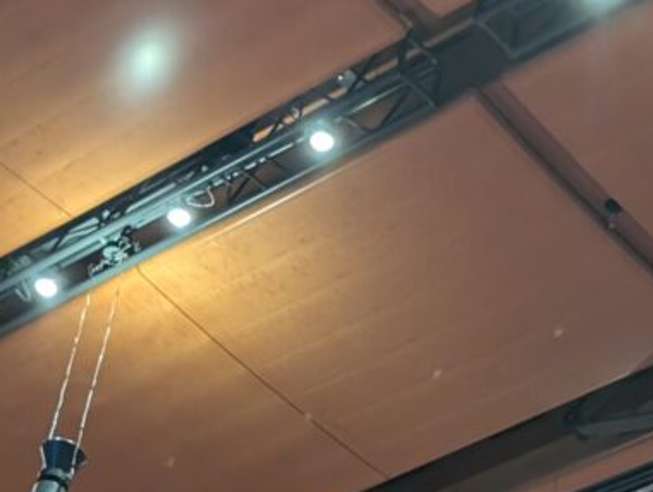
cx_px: 497
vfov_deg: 11.1
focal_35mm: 132
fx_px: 2493
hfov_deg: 14.9
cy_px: 567
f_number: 1.68
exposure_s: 1/50
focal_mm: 6.9
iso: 242
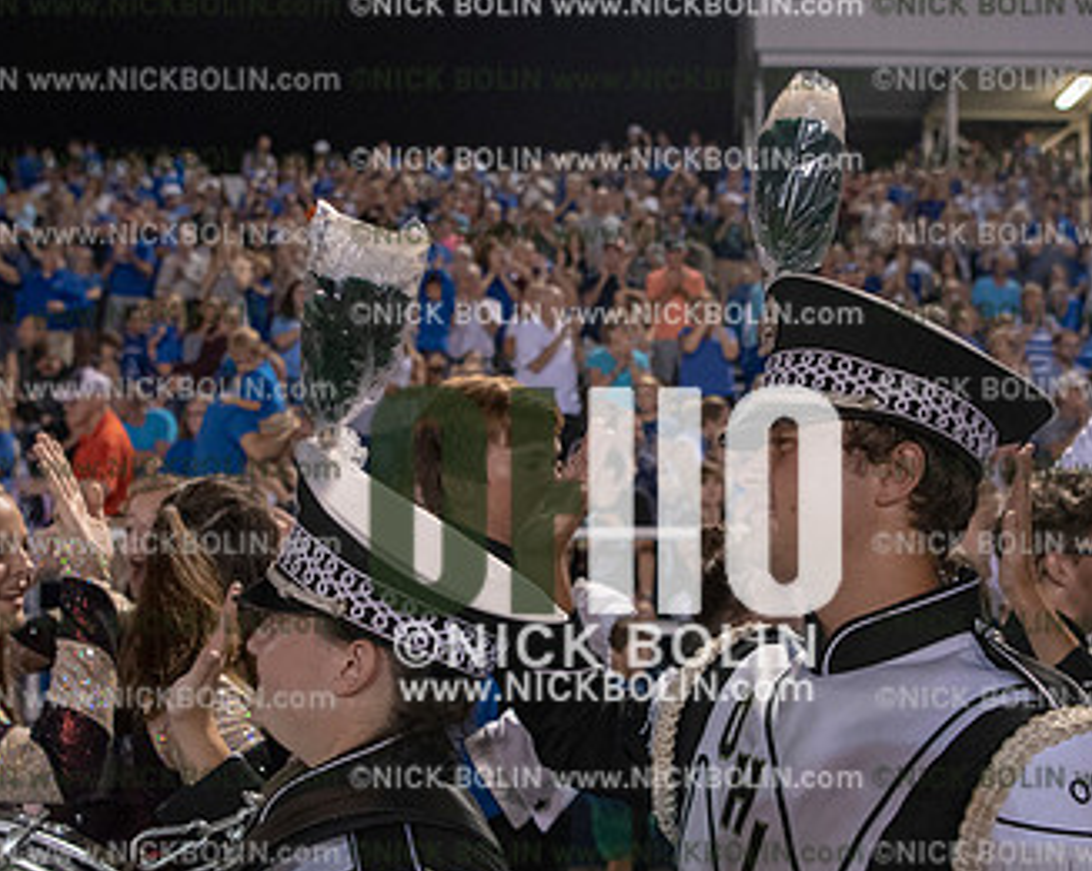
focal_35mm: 40
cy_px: 546
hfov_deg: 45.8
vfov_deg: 37.1
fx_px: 1292
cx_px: 604
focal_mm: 24
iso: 3200
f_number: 3.2
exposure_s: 1/500
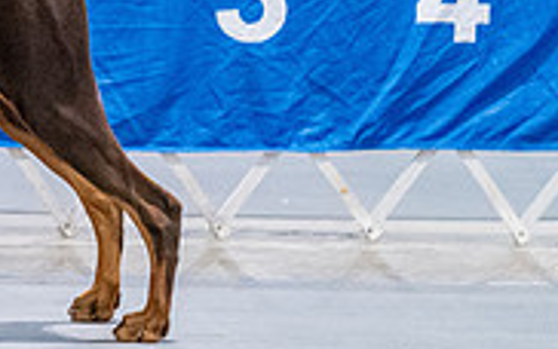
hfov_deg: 3.2
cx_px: -245
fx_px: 9860
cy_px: -194
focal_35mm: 648
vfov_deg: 2.0
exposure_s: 1/320
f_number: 2.8
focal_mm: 200
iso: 6400
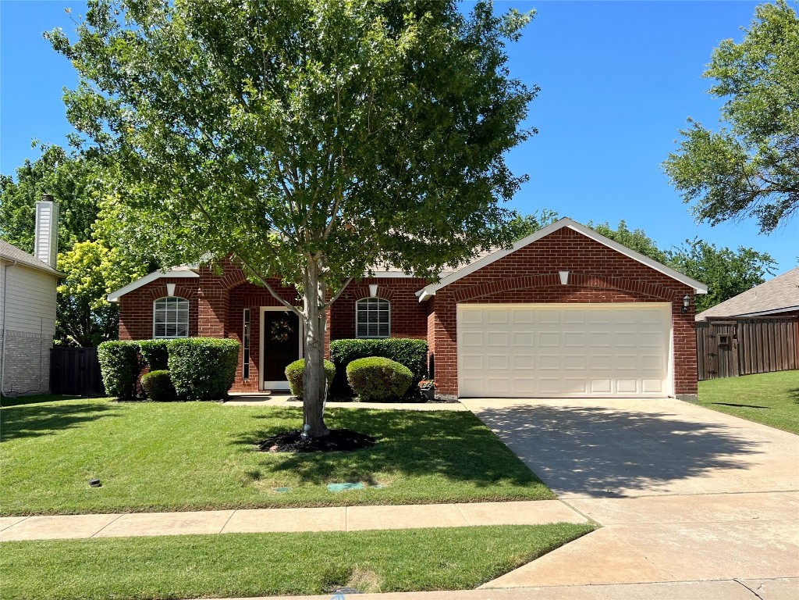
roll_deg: -2.5
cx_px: 400
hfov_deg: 67.3
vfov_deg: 53.1
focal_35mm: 26
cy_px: 300
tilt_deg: +3.4
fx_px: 600
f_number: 1.5
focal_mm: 5.7
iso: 50
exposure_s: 1/2165
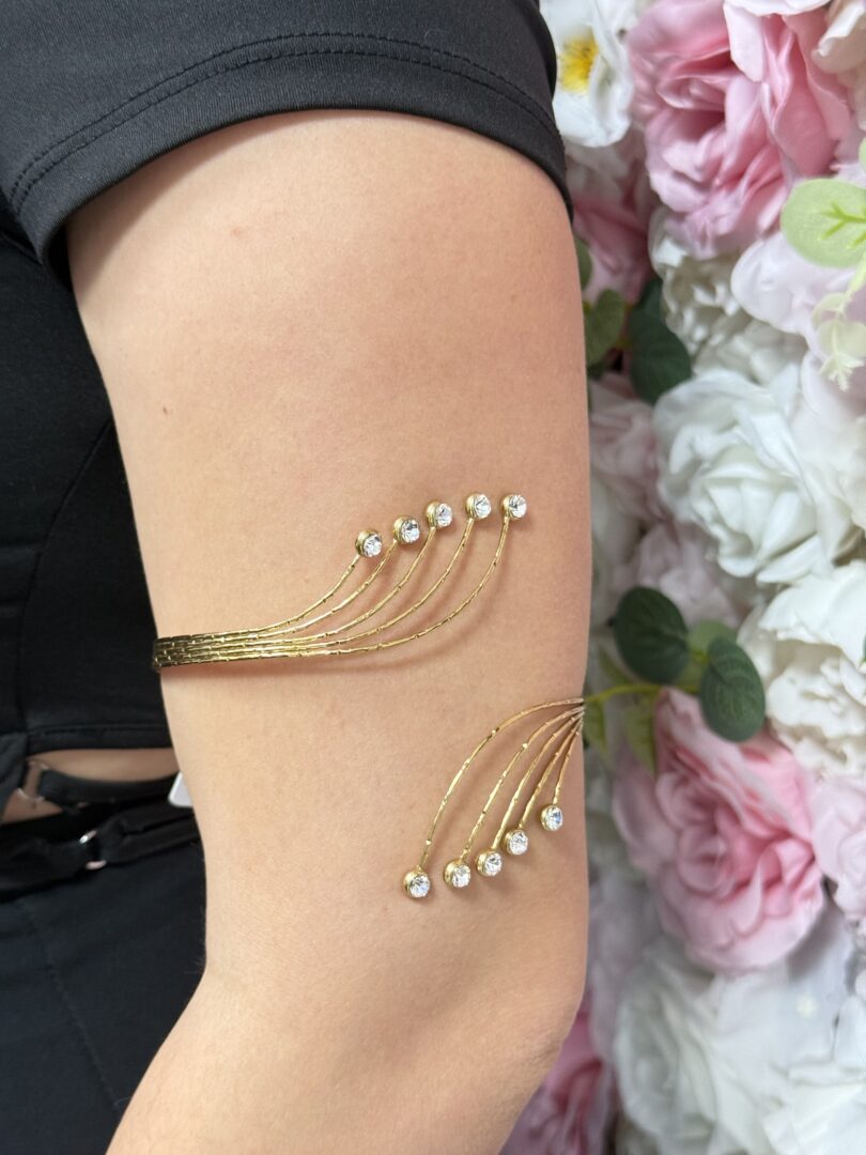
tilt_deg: -12.8
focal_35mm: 48
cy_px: 578
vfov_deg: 39.7
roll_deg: -1.5
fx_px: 1601
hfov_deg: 30.3
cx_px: 433
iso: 250
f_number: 1.78
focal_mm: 6.76
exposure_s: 1/50
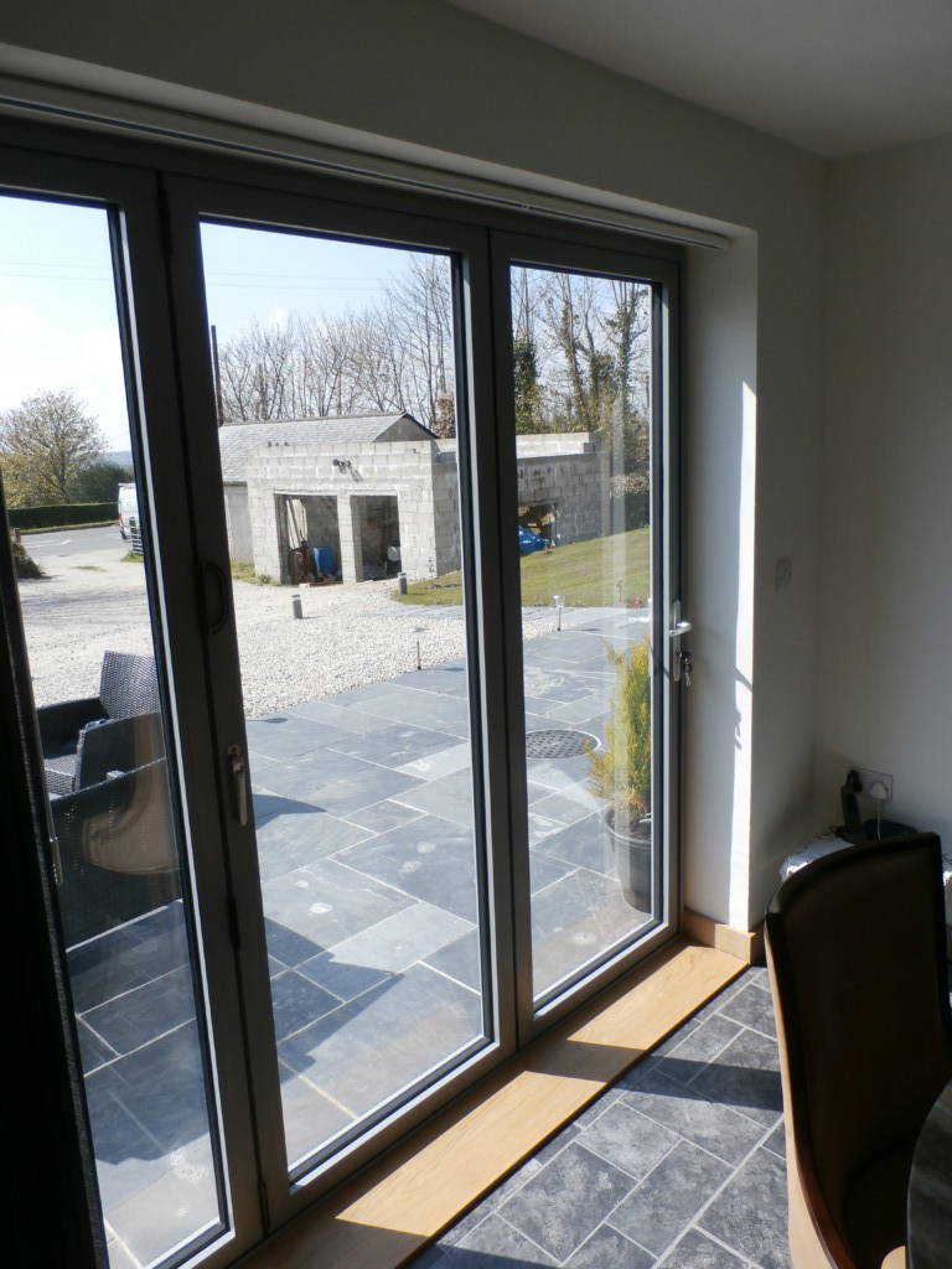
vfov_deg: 69.4
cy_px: 634
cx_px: 476
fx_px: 917
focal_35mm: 25
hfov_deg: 54.9
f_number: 3
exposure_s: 1/640
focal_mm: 4.5
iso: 100
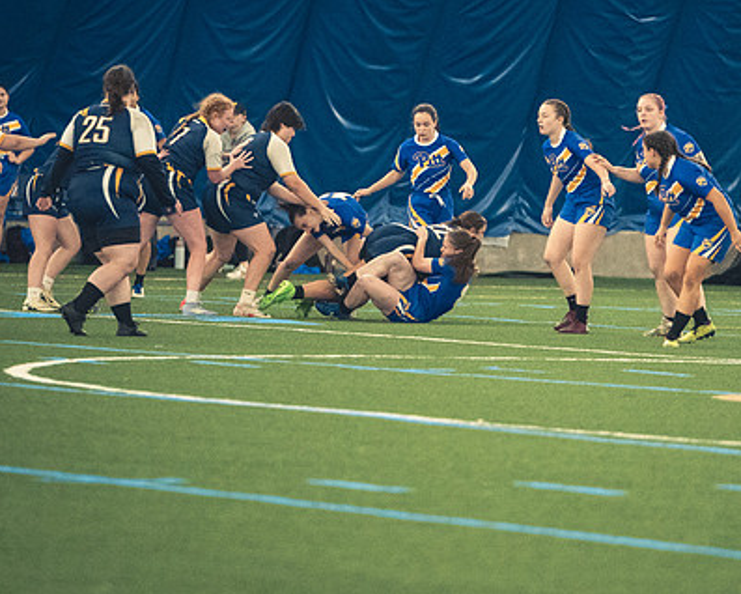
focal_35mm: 411
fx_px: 9018
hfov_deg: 4.7
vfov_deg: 3.8
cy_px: 254
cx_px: 508
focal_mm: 200
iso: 12800
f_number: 2.8
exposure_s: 1/500
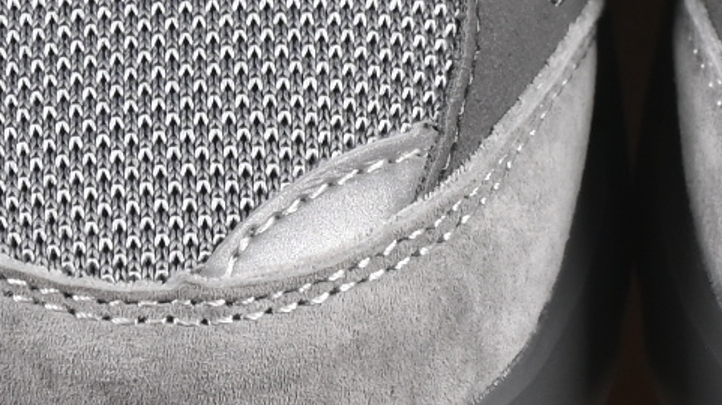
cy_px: -278
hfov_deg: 4.7
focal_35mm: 455
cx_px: 609
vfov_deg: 2.7
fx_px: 8706
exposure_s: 1/60
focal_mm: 50
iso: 160
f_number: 6.3
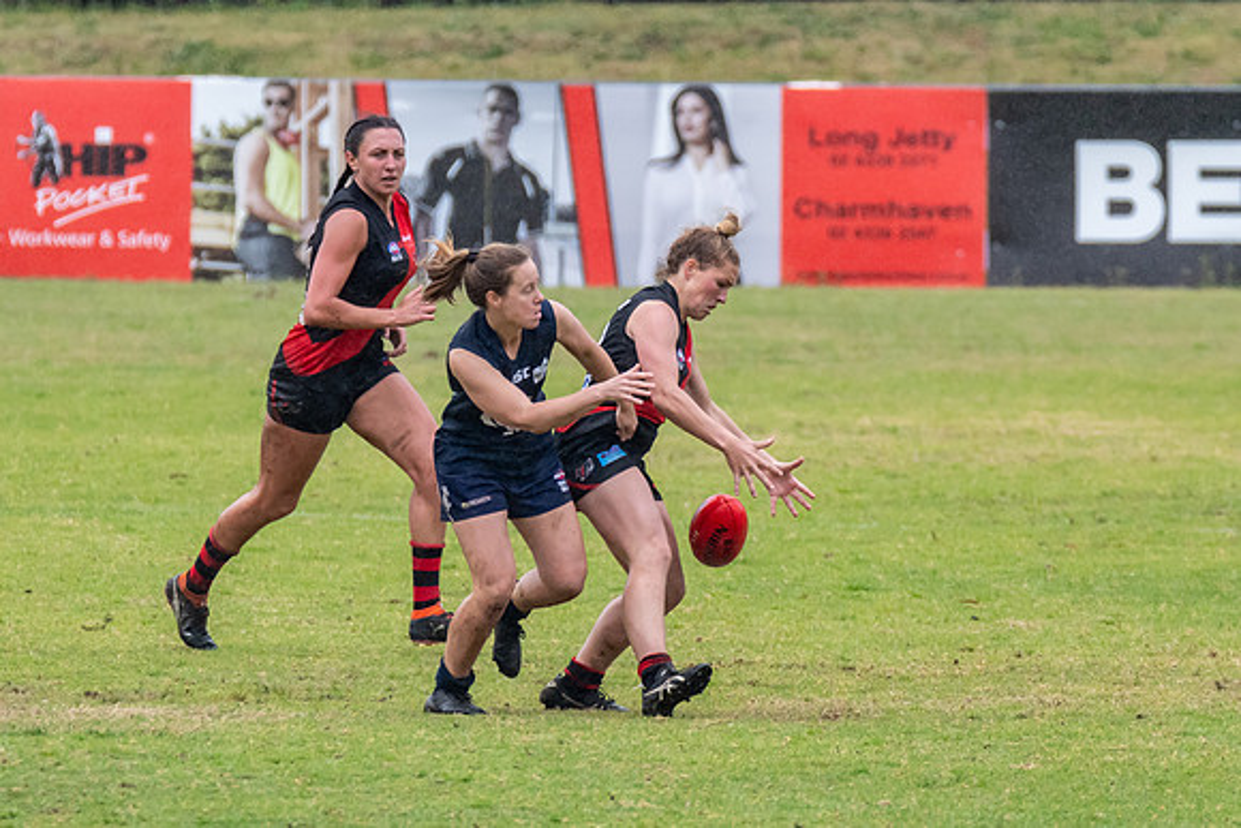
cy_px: 323
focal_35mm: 876
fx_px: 30204
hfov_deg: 2.4
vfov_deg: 1.6
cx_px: 679
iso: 1250
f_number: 7.1
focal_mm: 450
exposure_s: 1/2000
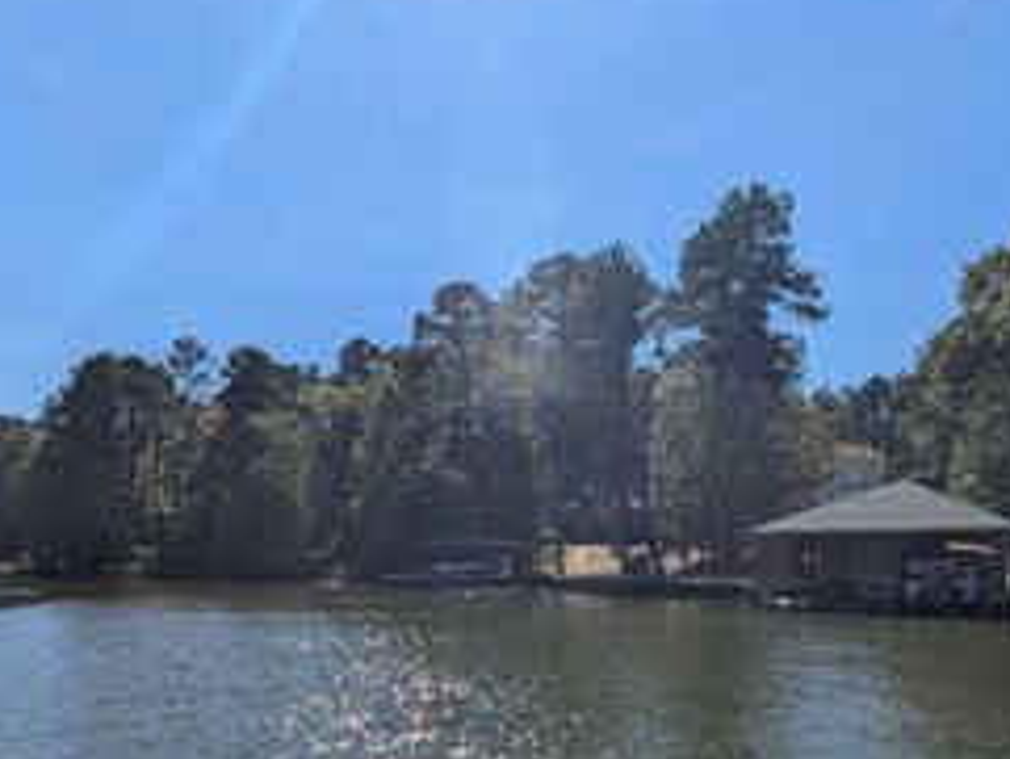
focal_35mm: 27
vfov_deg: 48.0
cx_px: 541
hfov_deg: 65.2
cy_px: 625
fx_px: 788
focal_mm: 1.95
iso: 42
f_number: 2.2
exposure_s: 1/2439
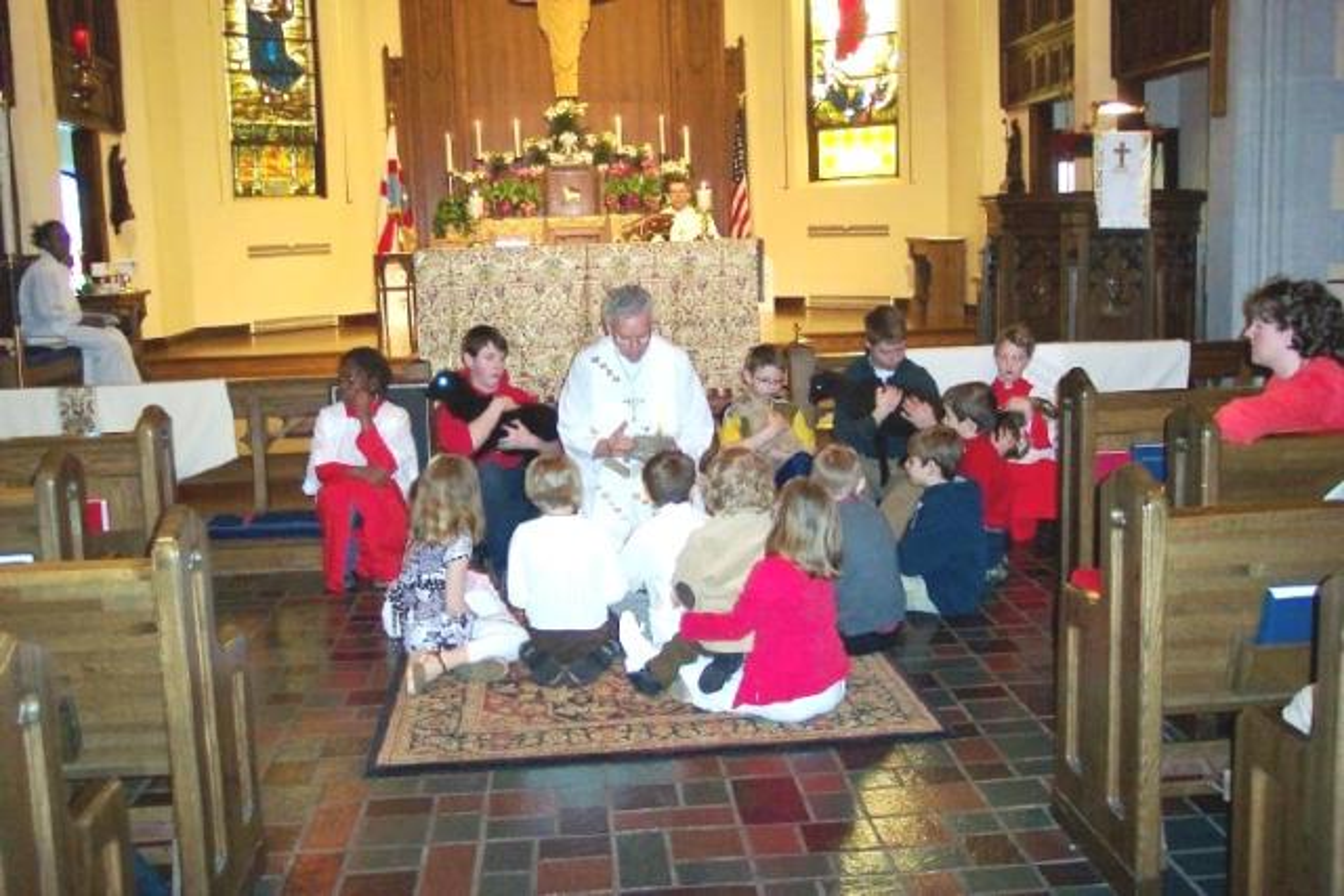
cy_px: 448
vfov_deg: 35.1
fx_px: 1419
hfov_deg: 50.7
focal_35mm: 38
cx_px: 672
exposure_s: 1/30
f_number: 2.8
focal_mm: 8
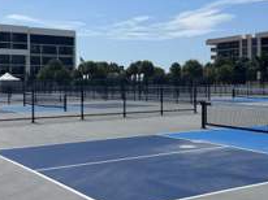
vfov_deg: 26.0
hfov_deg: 34.2
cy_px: 85
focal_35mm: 56
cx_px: 169
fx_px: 433
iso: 80
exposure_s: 1/8929
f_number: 1.78
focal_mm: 6.86
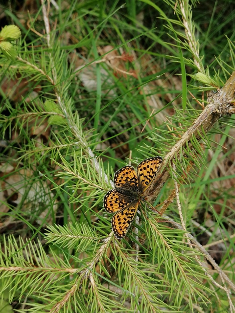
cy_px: 156
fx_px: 498
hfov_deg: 26.6
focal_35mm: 55
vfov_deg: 34.9
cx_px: 118
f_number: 1.8
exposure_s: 1/402
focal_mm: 3.95
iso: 50
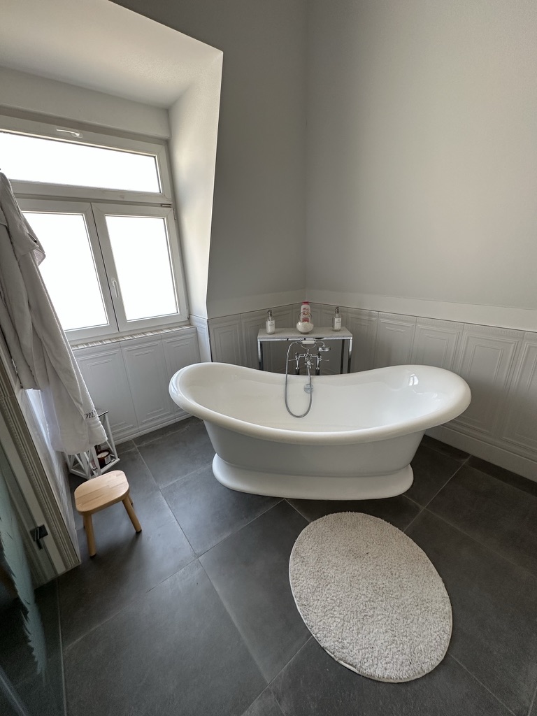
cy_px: 358
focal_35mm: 14
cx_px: 268
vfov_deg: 102.1
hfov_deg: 85.7
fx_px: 290
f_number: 2.2
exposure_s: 1/99
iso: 125
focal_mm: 2.22
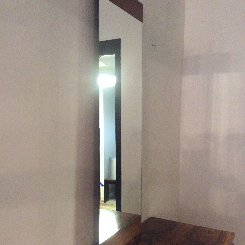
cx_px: 123
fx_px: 304
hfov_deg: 43.9
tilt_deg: -3.6
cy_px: 135
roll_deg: -0.7
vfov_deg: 43.8
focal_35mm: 38
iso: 320
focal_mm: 3.3
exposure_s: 1/25
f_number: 2.4
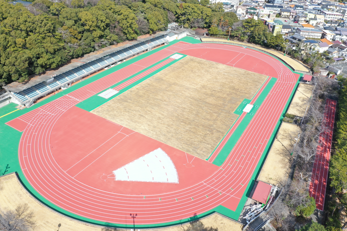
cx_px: 174
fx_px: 270
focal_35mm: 28
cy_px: 116
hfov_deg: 65.5
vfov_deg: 46.4
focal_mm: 10.26
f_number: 5
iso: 100
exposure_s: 1/320
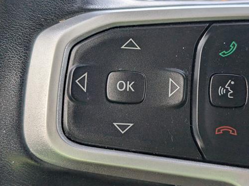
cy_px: 91
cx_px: 144
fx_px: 453
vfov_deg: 23.3
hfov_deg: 30.7
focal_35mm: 63
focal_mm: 6.9
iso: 48
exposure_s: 1/270
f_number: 1.68
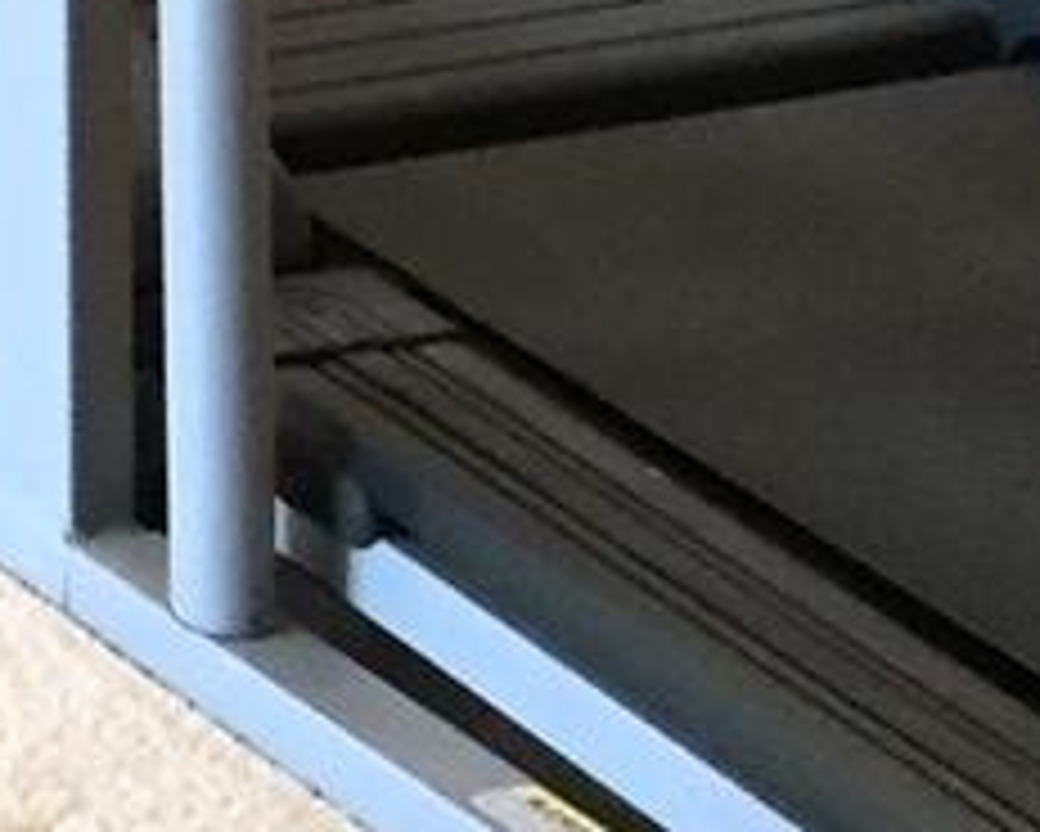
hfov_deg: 8.3
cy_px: -1381
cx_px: -1994
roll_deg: -0.6
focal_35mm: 200
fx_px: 6159
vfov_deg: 7.1
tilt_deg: -8.9
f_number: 2.2
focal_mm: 4.15
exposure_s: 1/24
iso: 250
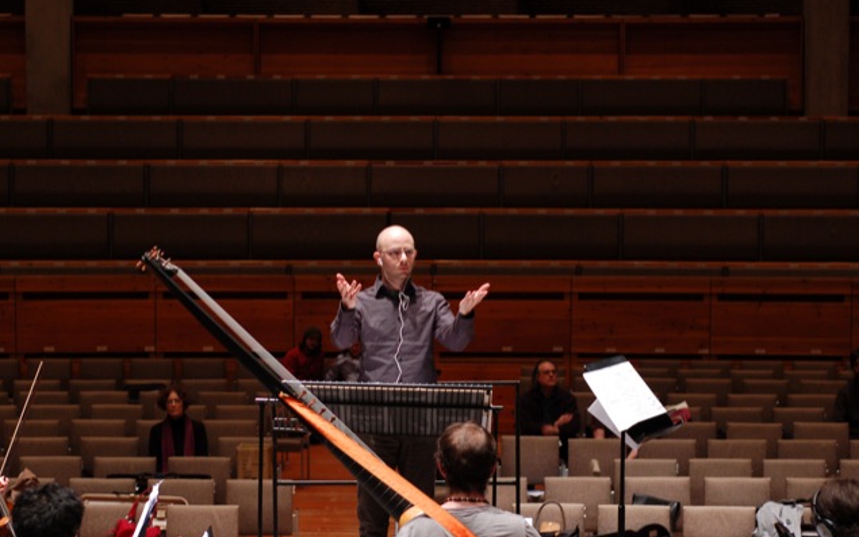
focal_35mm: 77
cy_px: 274
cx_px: 427
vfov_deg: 16.9
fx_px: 1803
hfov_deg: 26.8
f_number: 3.2
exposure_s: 1/40
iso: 800
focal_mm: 50
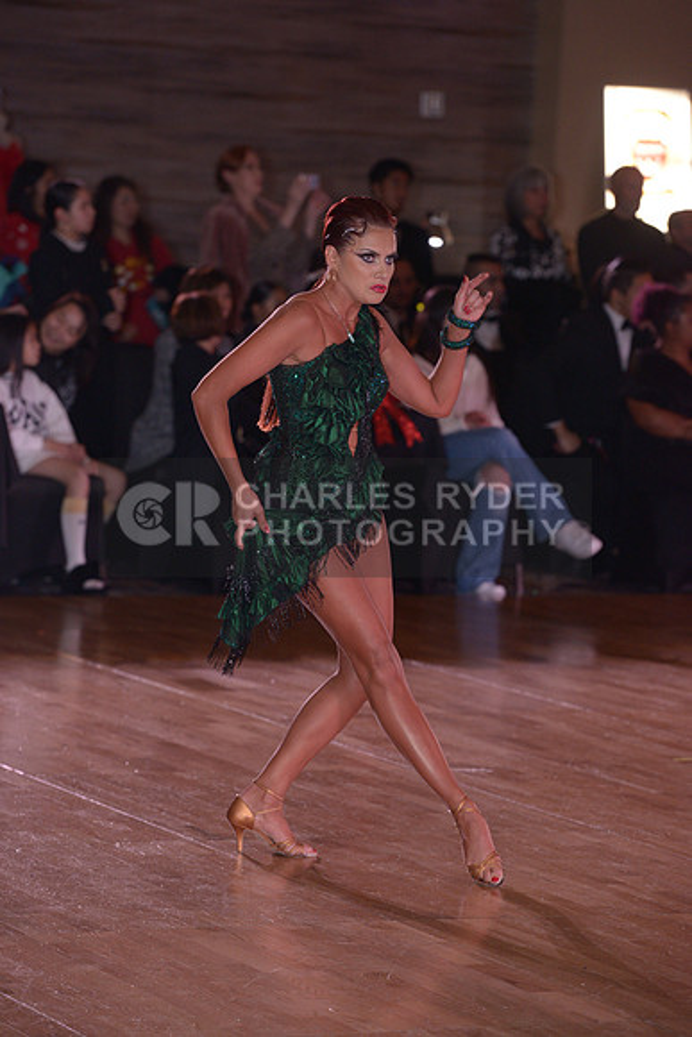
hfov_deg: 8.6
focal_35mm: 160
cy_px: 518
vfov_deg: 12.8
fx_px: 4610
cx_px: 346
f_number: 5
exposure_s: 1/200
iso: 1250
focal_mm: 160
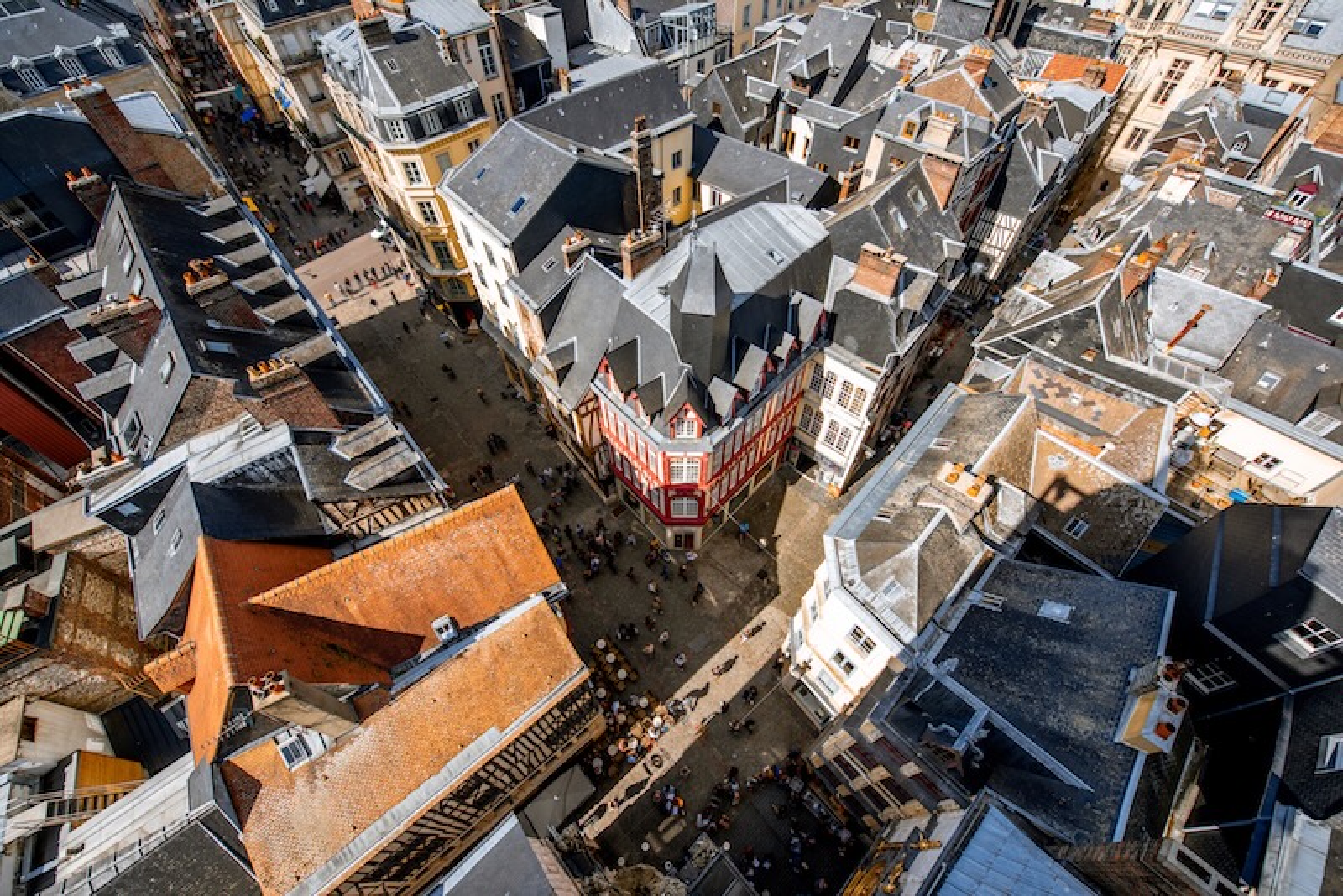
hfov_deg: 104.2
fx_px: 522
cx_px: 672
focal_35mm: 14
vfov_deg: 81.3
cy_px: 448
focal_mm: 14
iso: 100
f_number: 5.6
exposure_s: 1/500
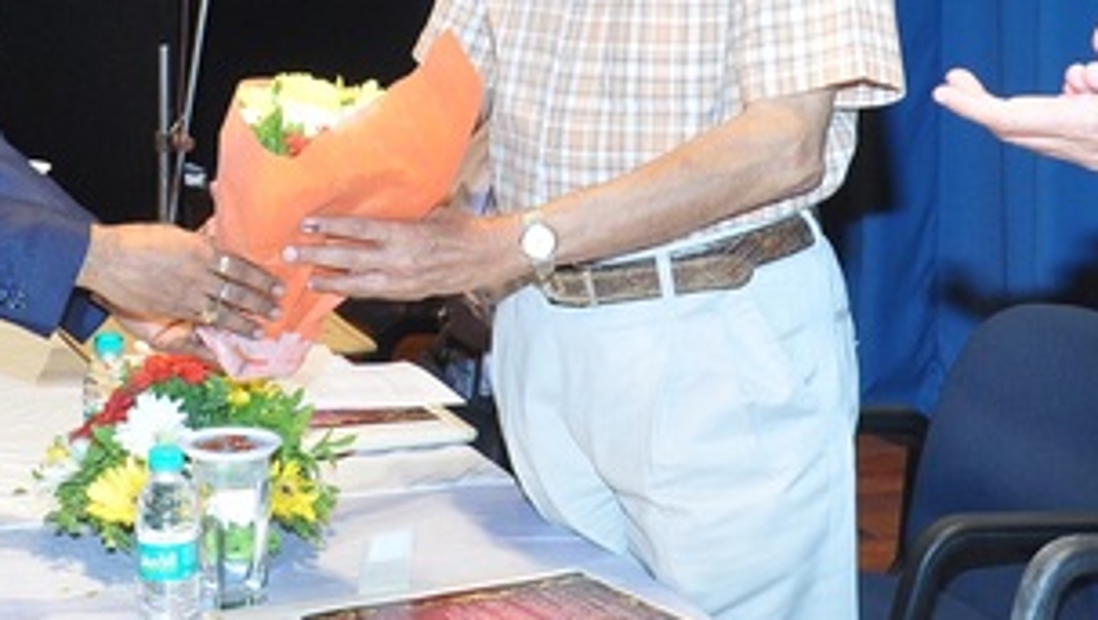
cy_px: 63
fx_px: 2652
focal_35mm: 91
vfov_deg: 13.2
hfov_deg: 23.4
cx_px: 475
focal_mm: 22
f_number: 5.6
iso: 1000
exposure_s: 1/125
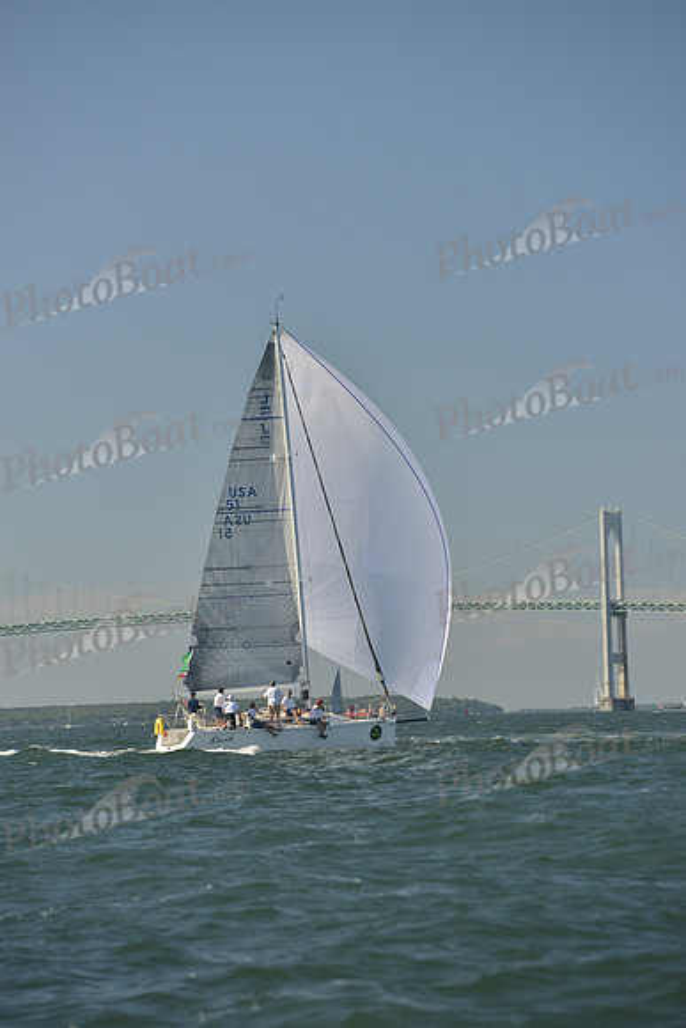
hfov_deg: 9.8
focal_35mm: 140
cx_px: 343
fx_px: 3999
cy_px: 514
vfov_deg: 14.7
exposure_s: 1/1600
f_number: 5
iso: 400
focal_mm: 140
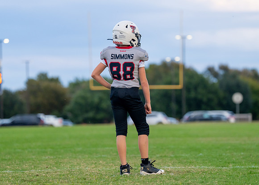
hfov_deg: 10.8
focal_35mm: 186
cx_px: 126
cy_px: 89
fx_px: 1368
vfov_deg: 7.7
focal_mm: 139
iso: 1000
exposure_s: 1/1250
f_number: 2.8
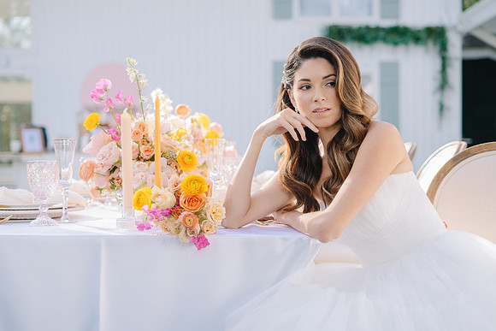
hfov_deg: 39.0
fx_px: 701
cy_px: 166
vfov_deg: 26.6
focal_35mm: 51
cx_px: 248
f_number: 2.5
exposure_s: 1/200
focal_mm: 50
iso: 50
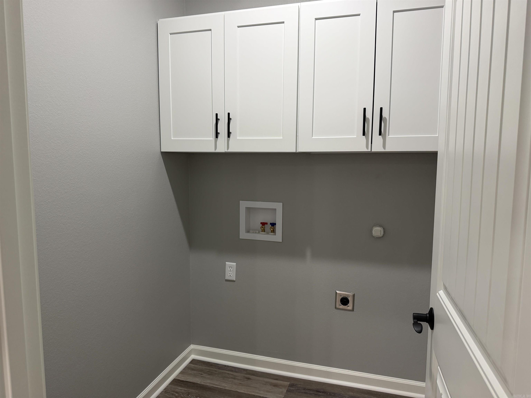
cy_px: 199
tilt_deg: -5.5
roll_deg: -0.4
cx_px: 266
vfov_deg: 56.8
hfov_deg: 71.6
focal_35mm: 24
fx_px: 368
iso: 160
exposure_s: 1/60
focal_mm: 6.76
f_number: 1.78
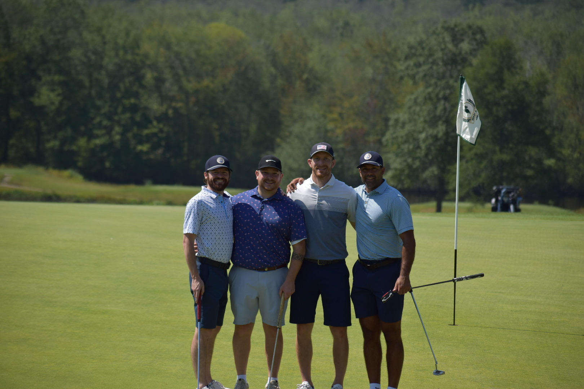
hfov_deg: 10.2
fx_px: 3285
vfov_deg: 6.8
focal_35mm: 202
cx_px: 292
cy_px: 194
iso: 200
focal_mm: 135
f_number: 5.6
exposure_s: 1/2000
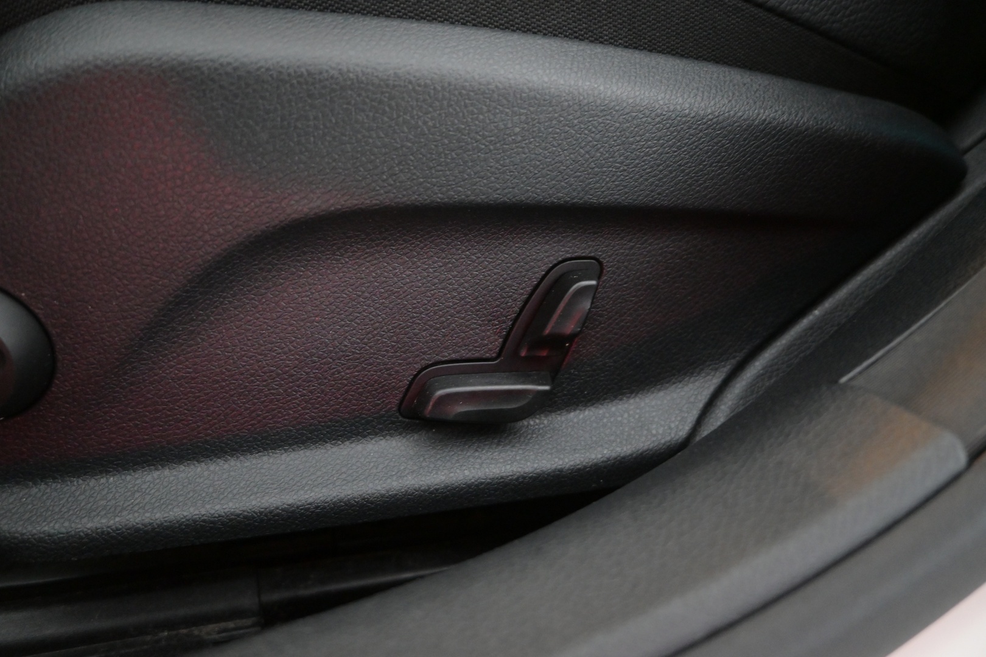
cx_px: 493
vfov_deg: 53.1
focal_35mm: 24
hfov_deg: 73.7
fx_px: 657
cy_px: 328
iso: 3200
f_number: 3.5
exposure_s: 1/25
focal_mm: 16
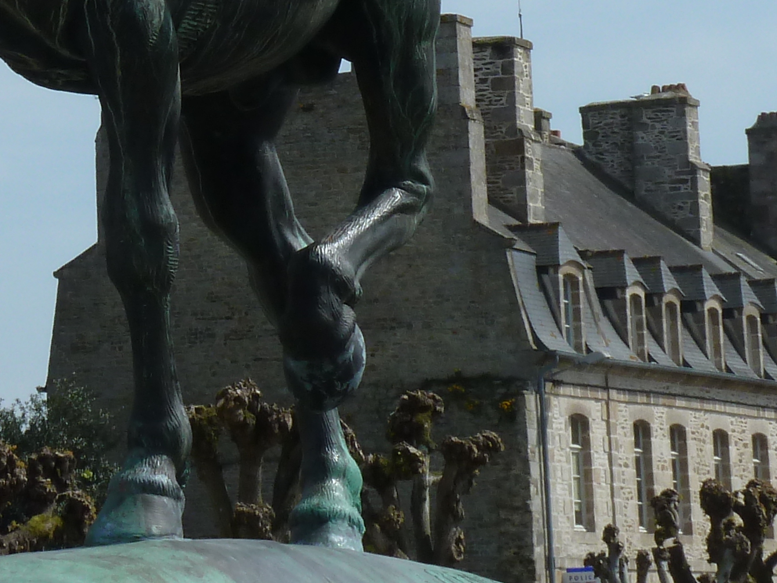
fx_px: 5230
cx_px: -64
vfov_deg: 6.3
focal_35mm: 233
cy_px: -251
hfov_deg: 8.4
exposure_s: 1/500
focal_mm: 12.8
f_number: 5.6
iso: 80
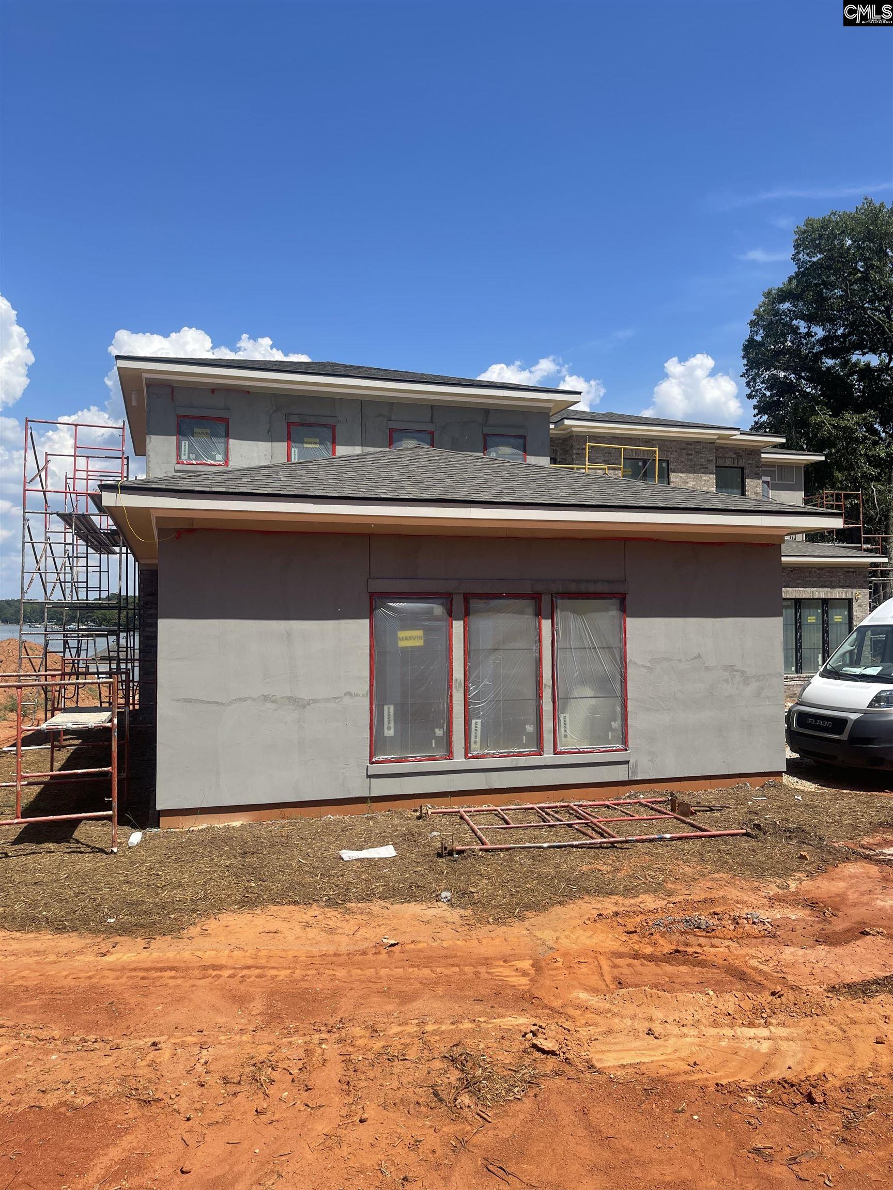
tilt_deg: +2.3
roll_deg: +0.0
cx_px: 446
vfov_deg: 69.4
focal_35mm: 25
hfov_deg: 54.9
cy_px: 595
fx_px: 860
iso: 32
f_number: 1.6
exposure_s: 1/3788
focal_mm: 5.1
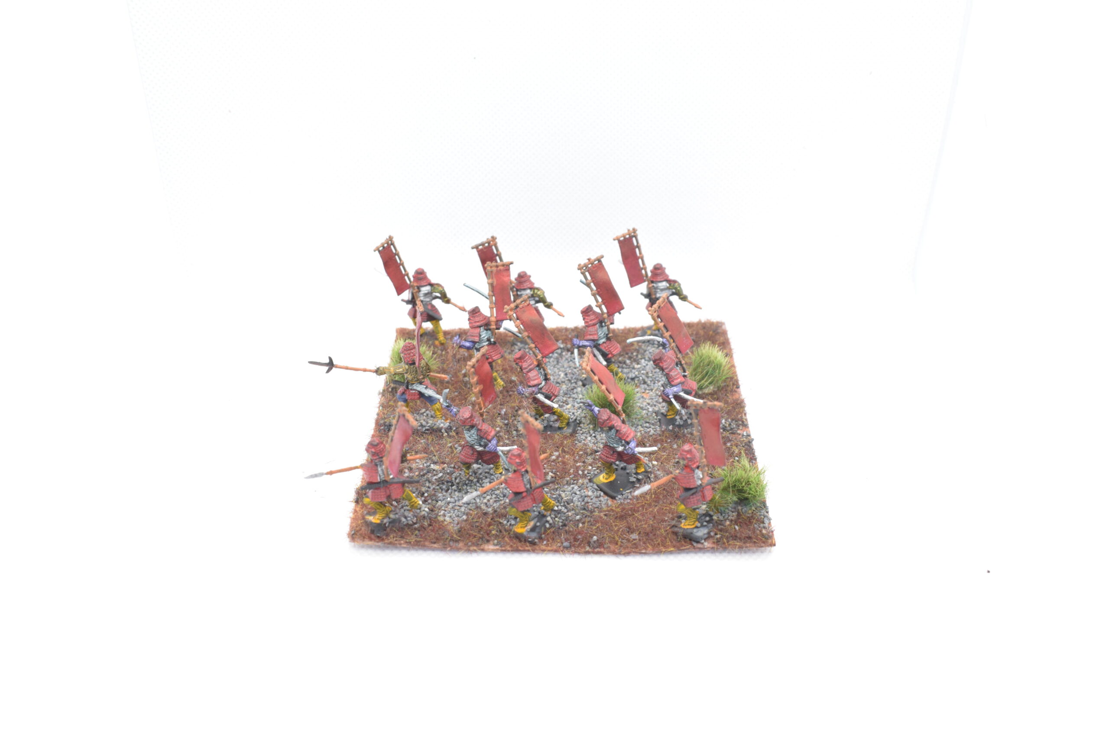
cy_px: 370
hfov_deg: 51.3
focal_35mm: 38
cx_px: 554
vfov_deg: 35.5
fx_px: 1155
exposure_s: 1/60
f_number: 8
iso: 800
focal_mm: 25
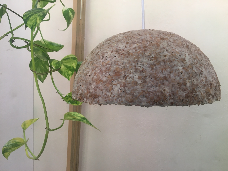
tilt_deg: -0.8
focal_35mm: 29
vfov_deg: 48.2
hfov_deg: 61.7
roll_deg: +0.2
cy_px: 86
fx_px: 191
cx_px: 114
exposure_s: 1/33
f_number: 2.2
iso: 64
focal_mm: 4.15
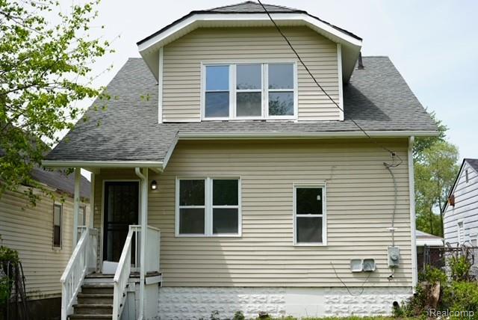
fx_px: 664
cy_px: 160
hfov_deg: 39.6
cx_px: 239
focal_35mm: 50
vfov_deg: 27.0
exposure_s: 1/400
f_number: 5
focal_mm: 50
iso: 100
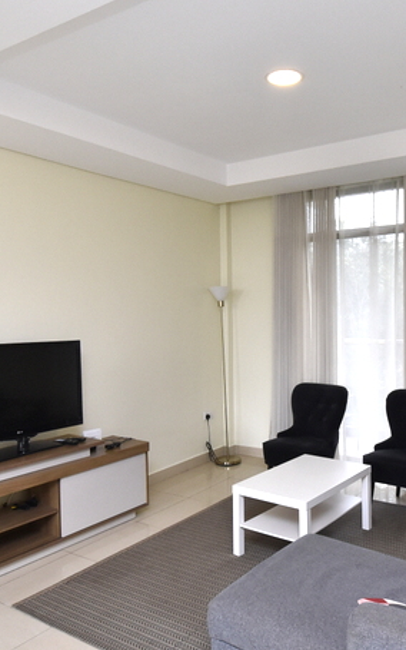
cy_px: 326
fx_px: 513
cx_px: 254
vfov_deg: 64.6
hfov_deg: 42.8
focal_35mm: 29
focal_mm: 10
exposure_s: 1/50
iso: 800
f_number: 8
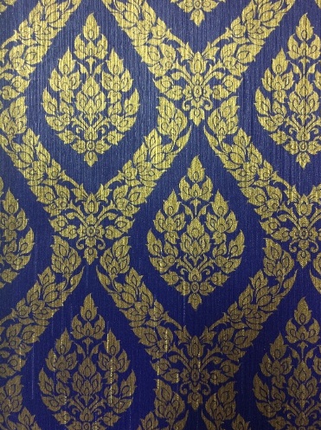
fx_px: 360
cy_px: 215
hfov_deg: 48.1
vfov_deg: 61.7
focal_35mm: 29
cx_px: 160
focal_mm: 4.15
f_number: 2.2
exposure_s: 1/33
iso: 200
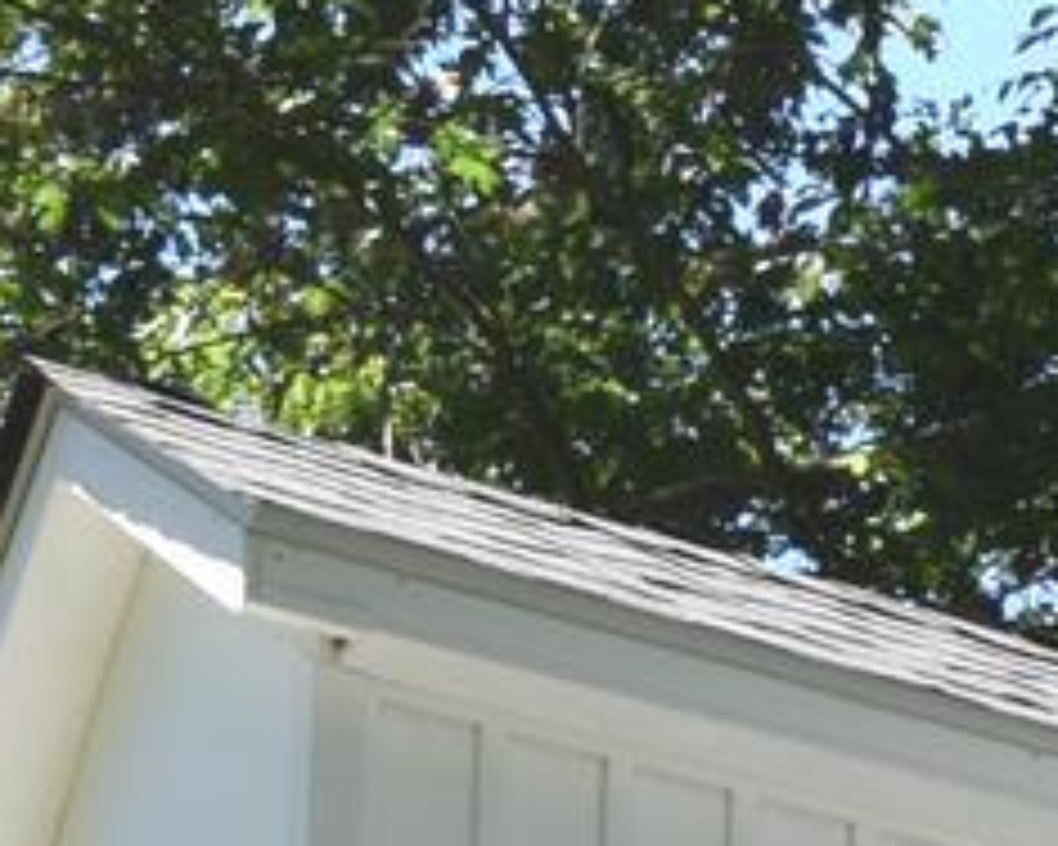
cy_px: 2743
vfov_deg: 5.0
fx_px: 9206
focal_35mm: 294
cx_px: 2337
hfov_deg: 6.3
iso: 200
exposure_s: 1/250
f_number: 8
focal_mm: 24
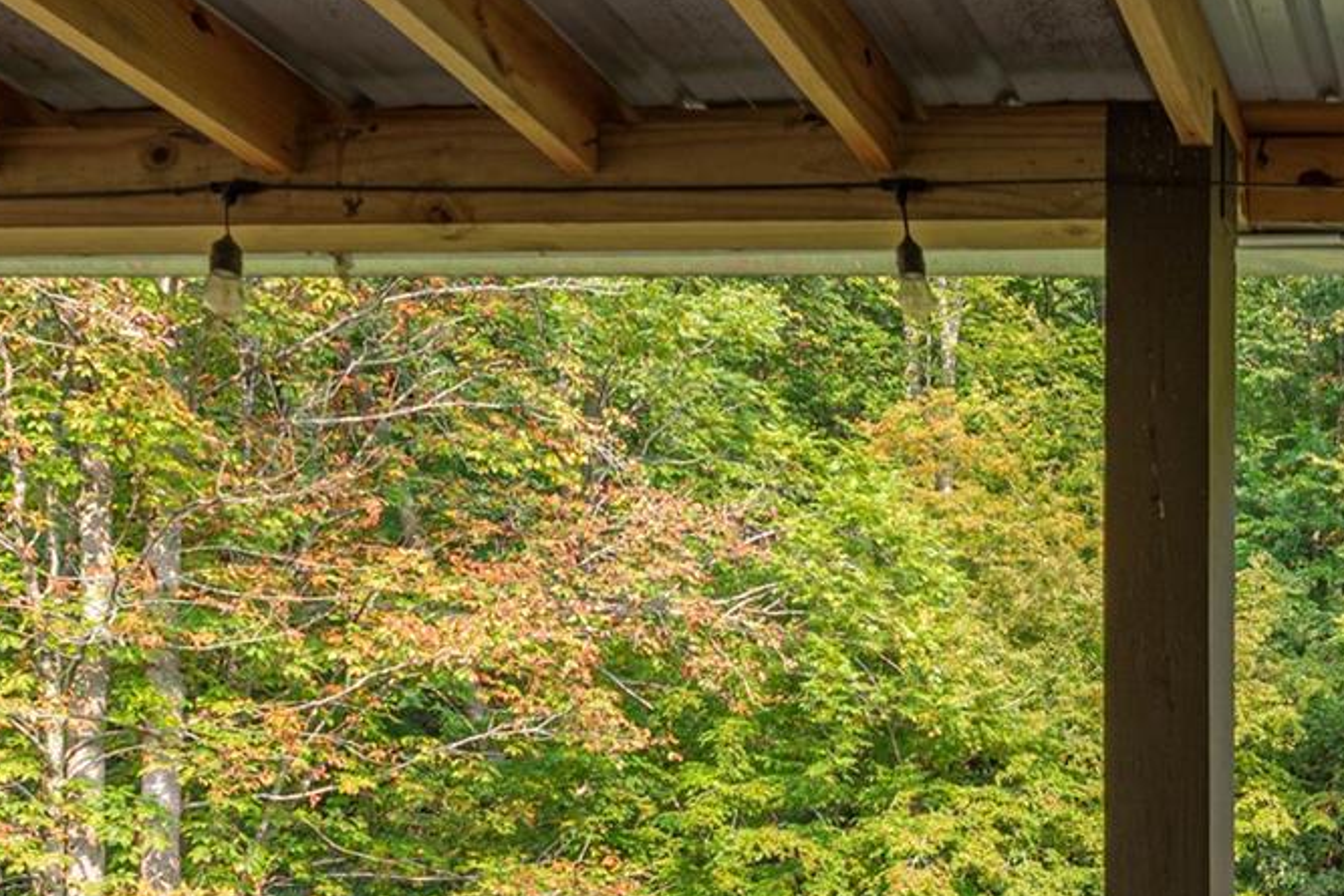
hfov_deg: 37.2
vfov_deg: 28.8
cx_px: 1519
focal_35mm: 43
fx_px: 1606
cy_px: 944
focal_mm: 14
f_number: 7.1
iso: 320
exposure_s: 1/200
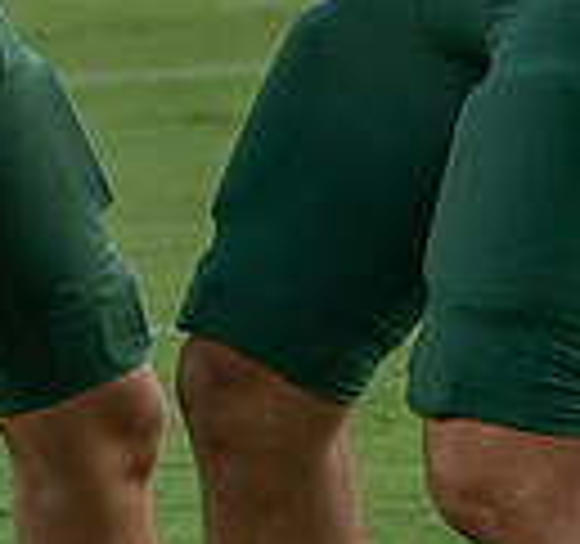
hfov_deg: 3.7
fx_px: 9079
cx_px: 226
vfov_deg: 3.4
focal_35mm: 494
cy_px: -458
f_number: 5.6
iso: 2000
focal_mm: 100
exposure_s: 1/1250
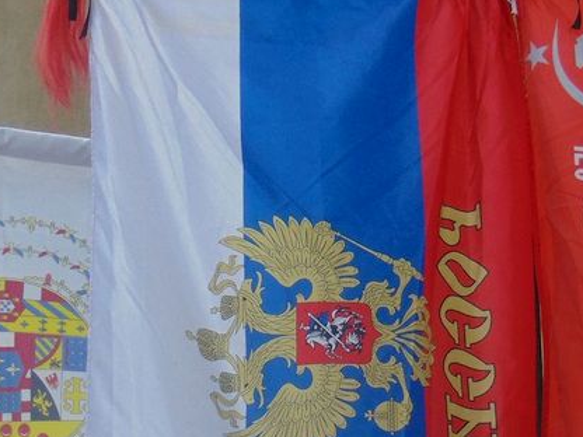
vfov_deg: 3.9
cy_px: 357
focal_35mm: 384
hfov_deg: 5.2
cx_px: 261
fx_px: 6467
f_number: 4
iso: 80
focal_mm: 23.9
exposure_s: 1/200
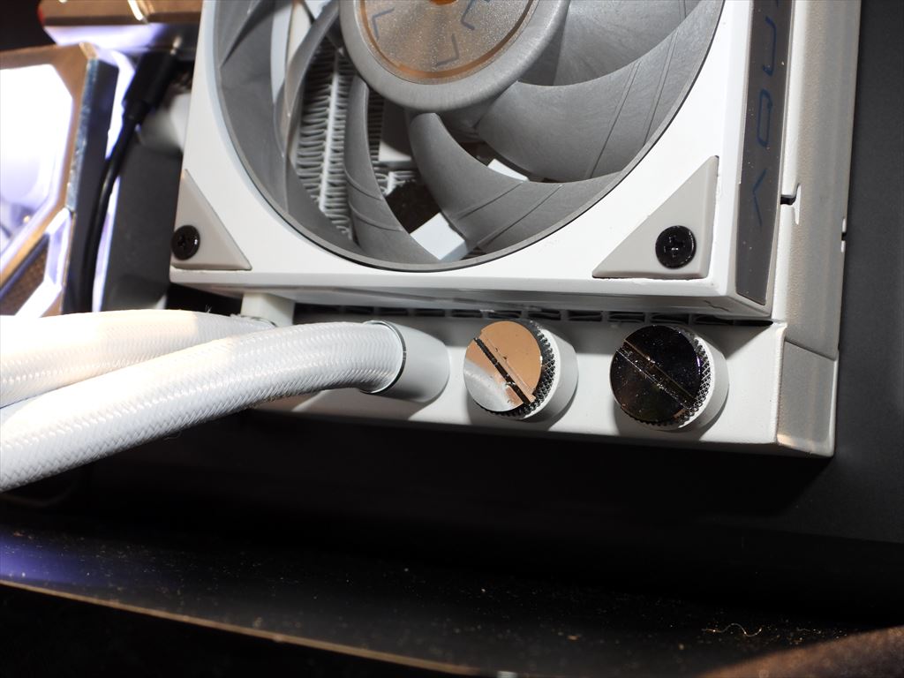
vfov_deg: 26.6
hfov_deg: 34.9
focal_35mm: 55
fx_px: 1436
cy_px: 339
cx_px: 452
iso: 200
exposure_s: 1/30
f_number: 3.5
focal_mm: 9.8
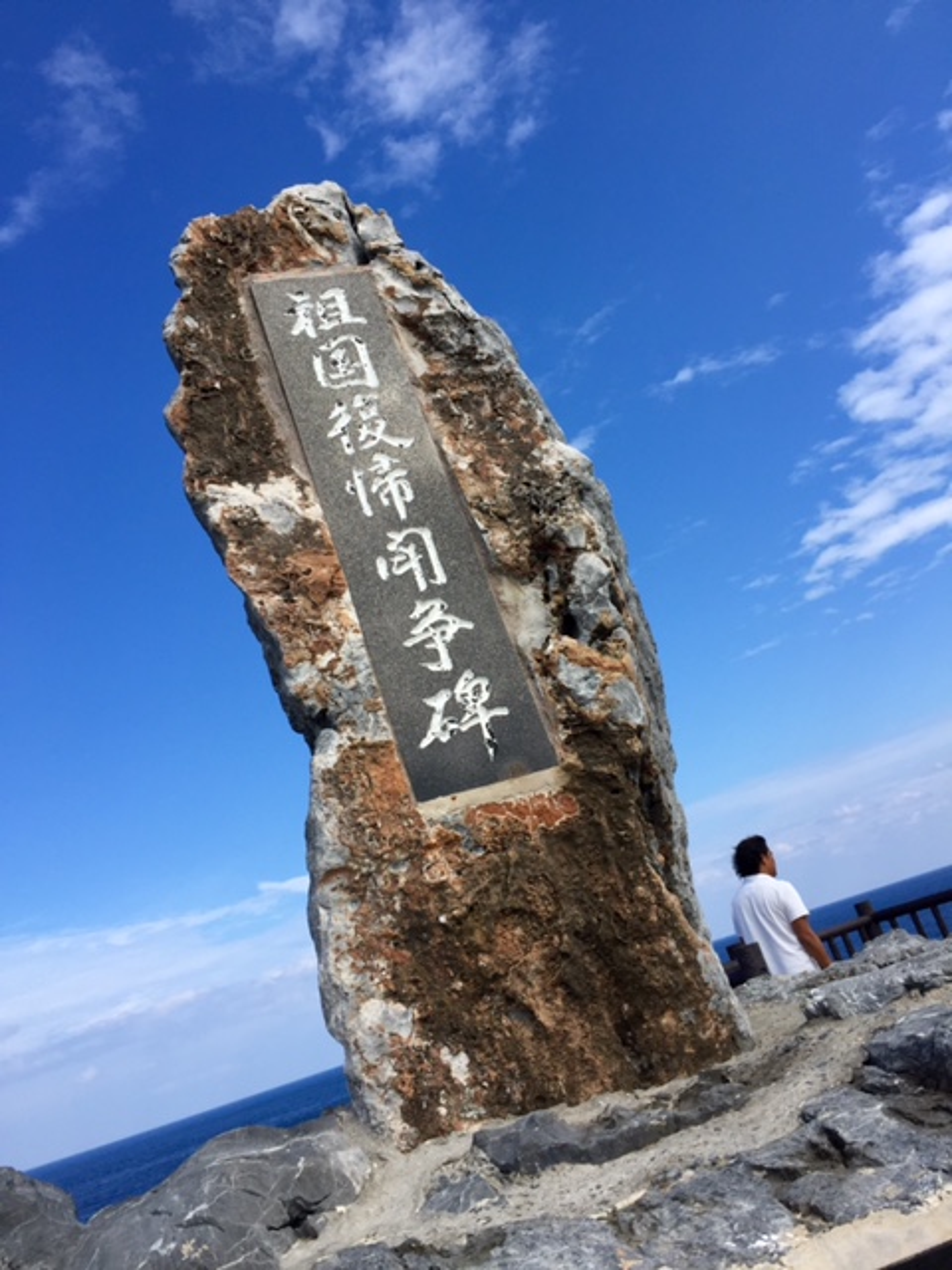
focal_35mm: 29
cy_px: 635
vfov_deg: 61.7
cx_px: 476
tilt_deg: +19.9
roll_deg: +19.4
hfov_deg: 48.2
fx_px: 1063
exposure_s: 1/1980
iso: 32
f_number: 2.2
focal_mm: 4.15
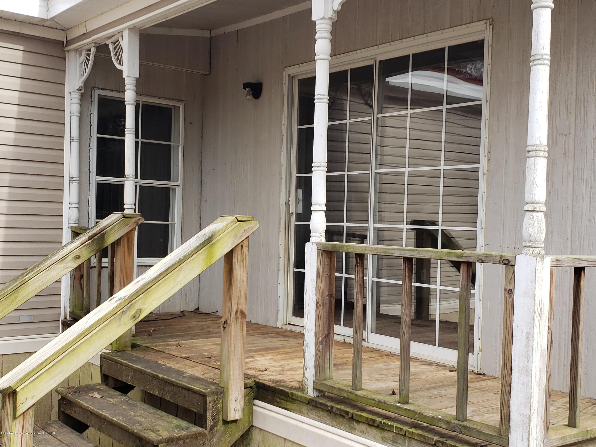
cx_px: 298
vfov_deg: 53.1
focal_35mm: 26
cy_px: 224
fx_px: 448
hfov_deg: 67.3
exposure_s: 1/217
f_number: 2.4
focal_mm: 4.3
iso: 50
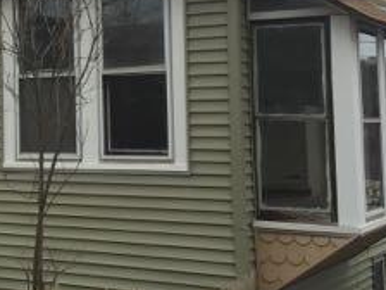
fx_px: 926
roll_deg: +2.9
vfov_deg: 17.7
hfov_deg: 22.3
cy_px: 85
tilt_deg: +0.8
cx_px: -34
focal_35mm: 83
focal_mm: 4.15
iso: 32
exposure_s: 1/1883
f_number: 2.2
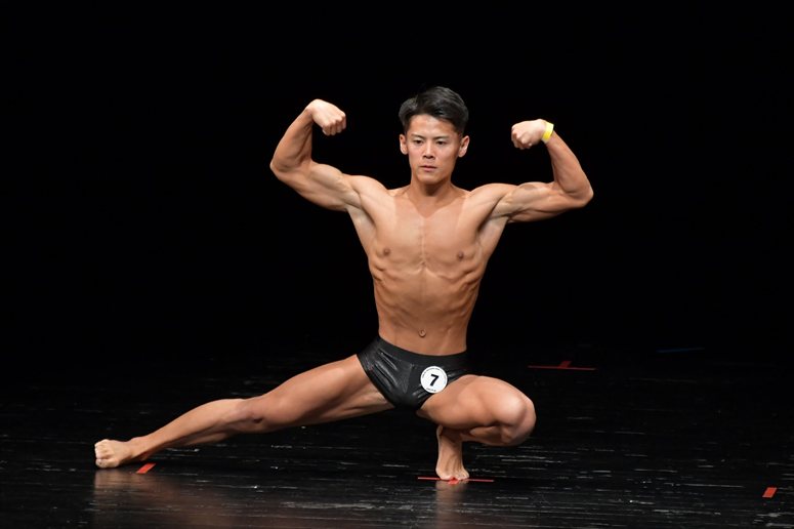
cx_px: 397
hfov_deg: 4.6
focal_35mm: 450
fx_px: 9920
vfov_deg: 3.1
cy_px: 264
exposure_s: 1/400
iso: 3200
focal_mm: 300
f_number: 5.6
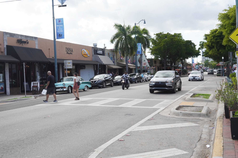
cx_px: 119
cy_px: 79
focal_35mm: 44
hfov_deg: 44.5
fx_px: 291
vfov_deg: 30.5
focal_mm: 44
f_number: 20
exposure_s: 1/100
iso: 400
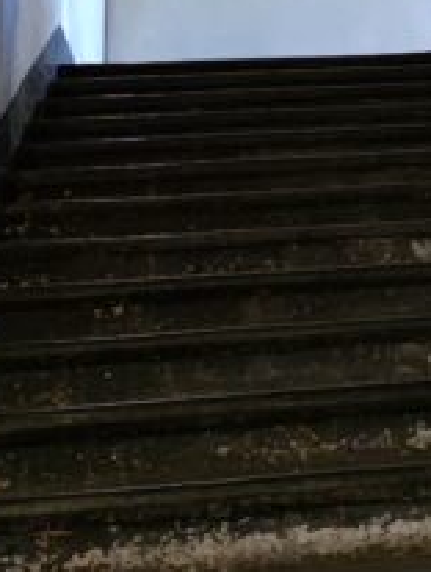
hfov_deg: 18.1
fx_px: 1341
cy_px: -263
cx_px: 333
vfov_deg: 20.8
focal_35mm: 81
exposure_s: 1/50
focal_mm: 6.72
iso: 1277
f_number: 1.69
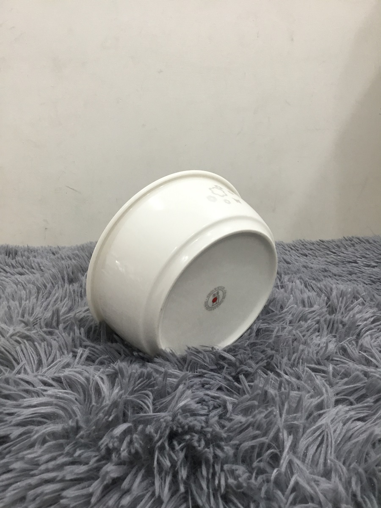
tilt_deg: -13.2
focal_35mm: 31
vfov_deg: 58.4
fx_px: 455
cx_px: 190
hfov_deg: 45.4
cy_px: 254
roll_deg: +1.3
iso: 100
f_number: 2.4
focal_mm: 3.3
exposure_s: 1/33
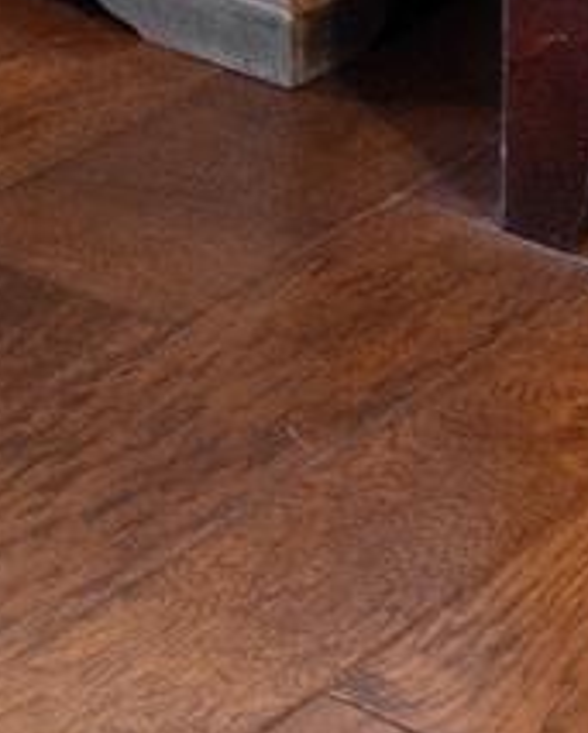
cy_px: -1705
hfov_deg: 6.6
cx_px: -1946
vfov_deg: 8.5
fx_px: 3832
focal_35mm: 177
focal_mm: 10.7
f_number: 9
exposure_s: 1.6
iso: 200
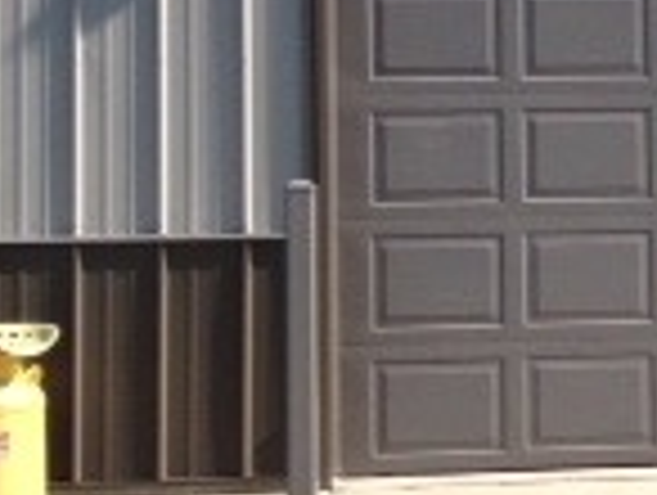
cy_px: 36
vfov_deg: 9.7
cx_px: 1040
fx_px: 2909
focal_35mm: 153
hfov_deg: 12.2
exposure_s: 1/1381
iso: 50
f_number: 2.4
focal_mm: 4.28
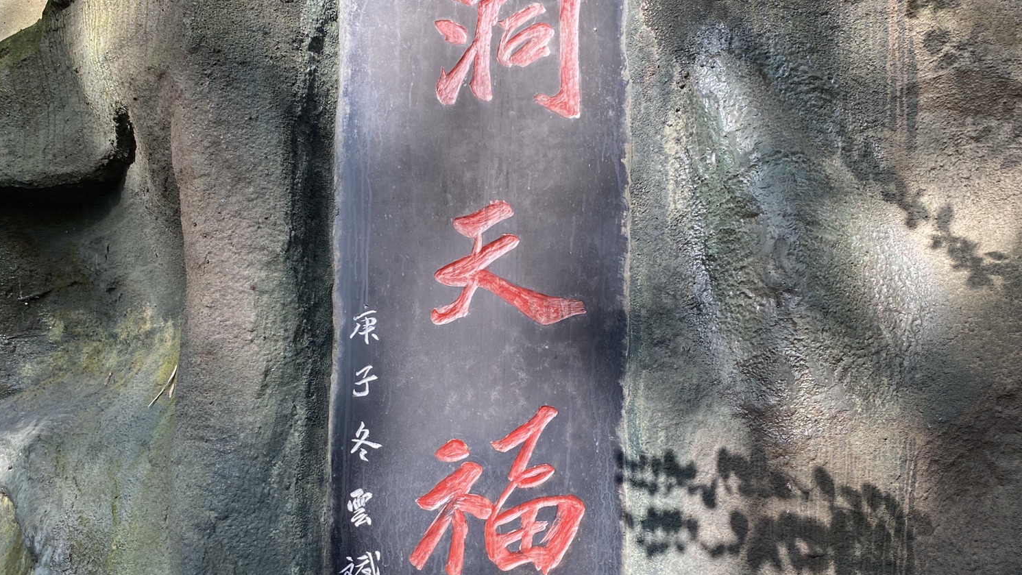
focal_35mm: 38
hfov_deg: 52.8
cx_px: 509
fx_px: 1030
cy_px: 389
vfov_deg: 30.9
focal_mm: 4.25
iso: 32
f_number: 1.8
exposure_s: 1/284
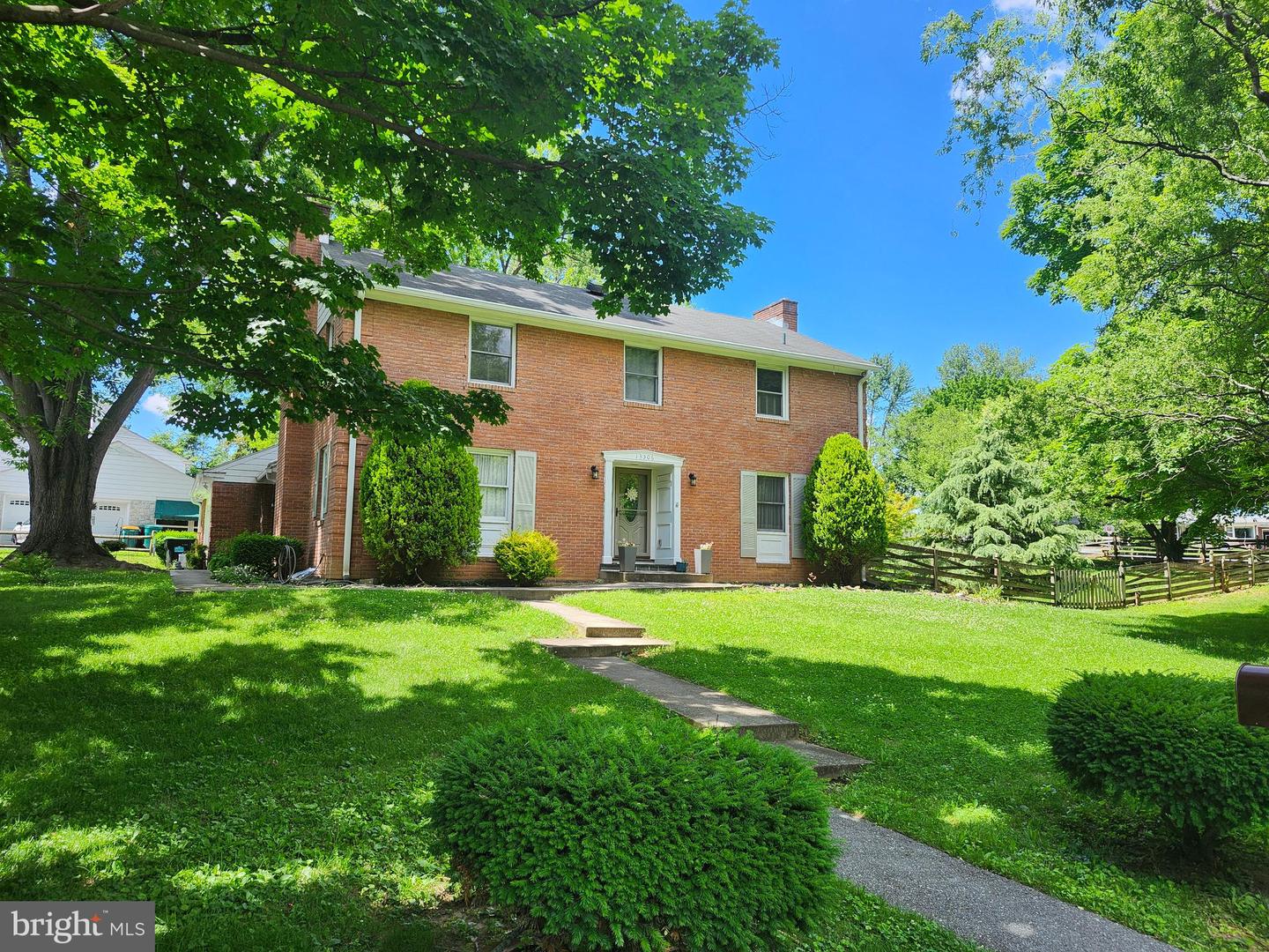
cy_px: 476
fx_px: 843
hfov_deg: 73.9
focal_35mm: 23
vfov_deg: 58.9
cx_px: 634
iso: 25
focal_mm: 5.54
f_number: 1.8
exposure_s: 1/428
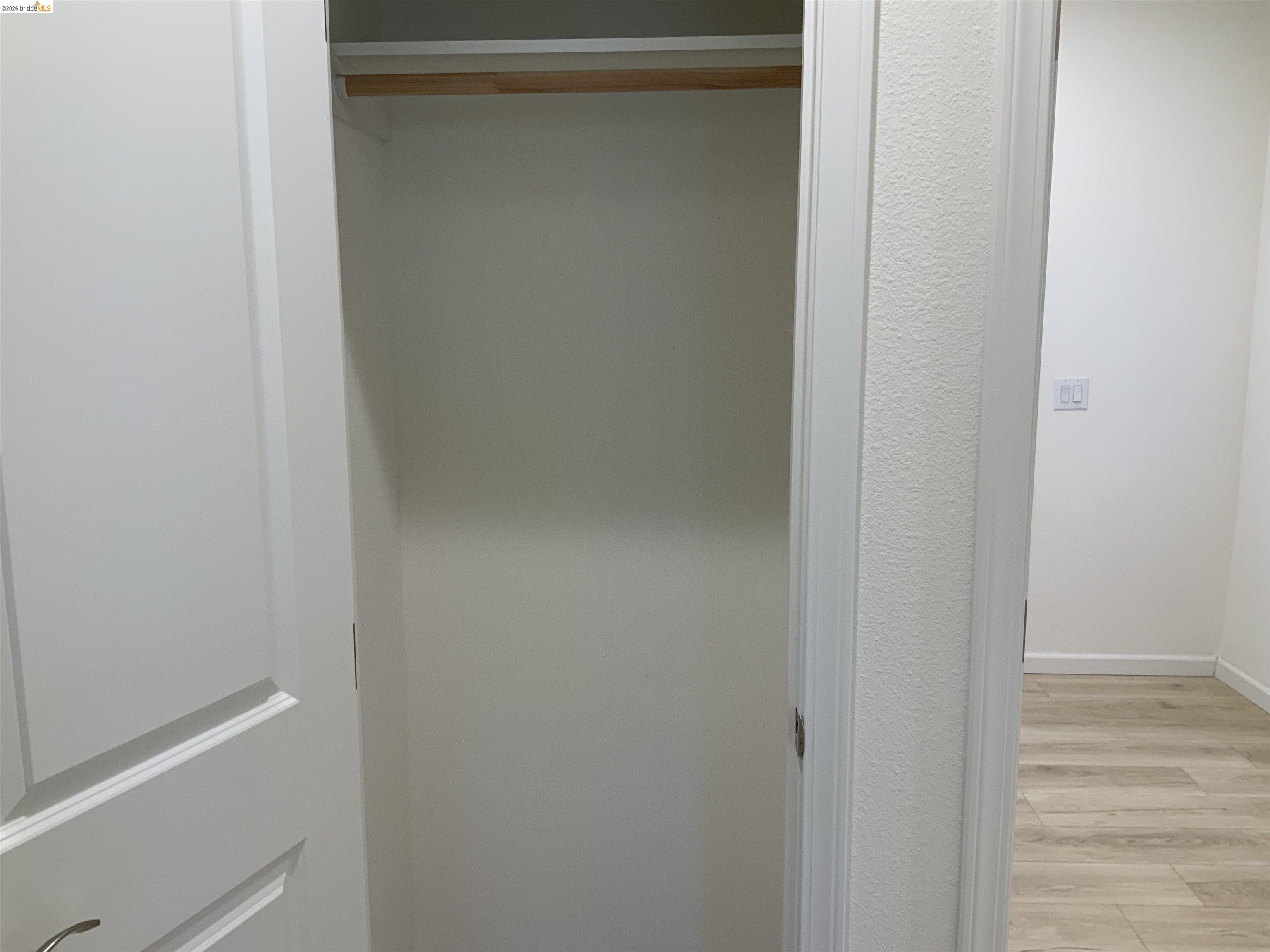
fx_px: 1064
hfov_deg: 61.7
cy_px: 476
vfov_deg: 48.2
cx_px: 635
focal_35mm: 29
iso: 50
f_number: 1.8
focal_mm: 3
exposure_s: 1/60
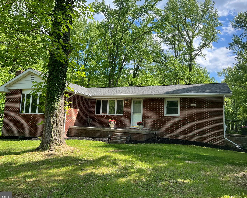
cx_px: 115
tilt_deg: +6.6
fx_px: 205
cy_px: 100
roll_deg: -2.3
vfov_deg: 51.5
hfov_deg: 62.1
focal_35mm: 28
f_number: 1.5
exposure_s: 1/1344
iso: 50
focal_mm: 5.7
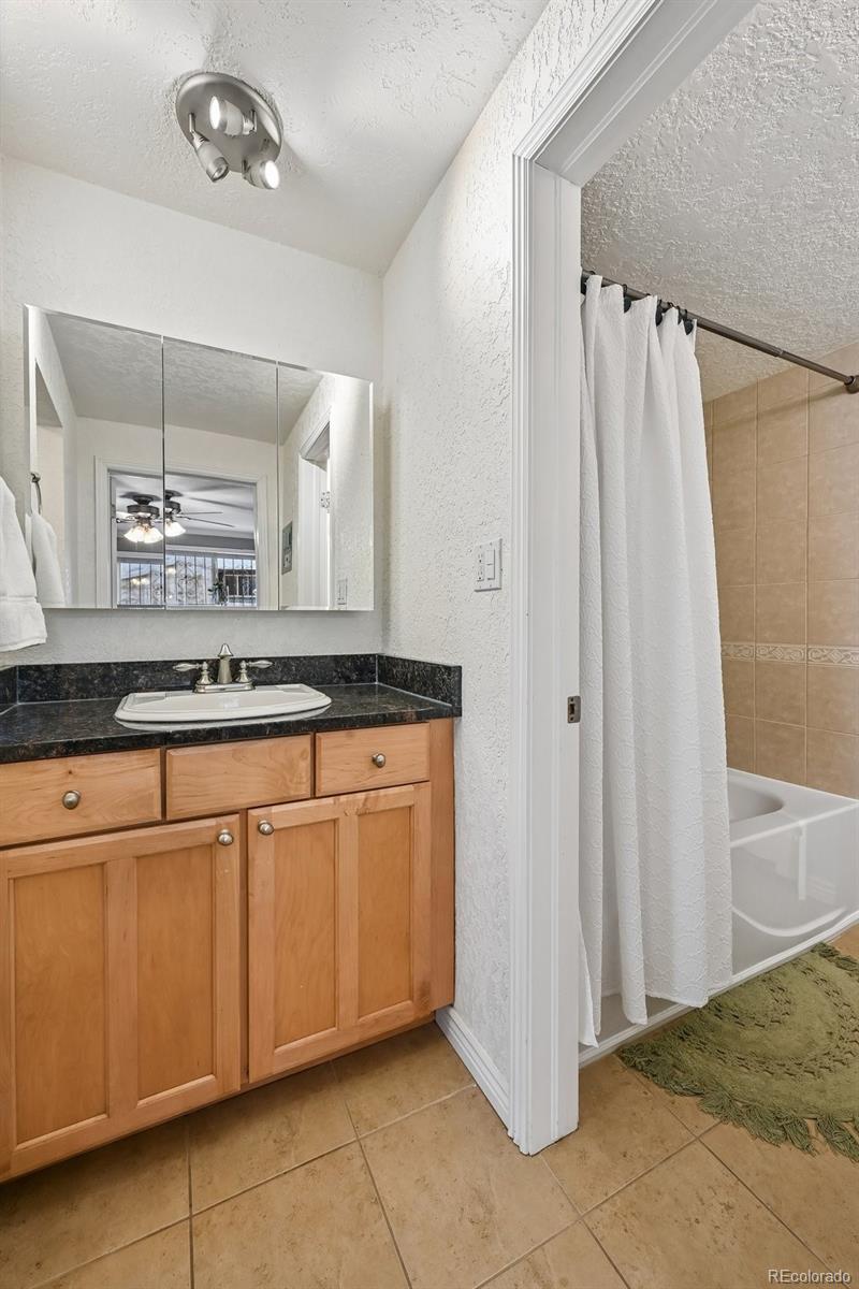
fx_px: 501
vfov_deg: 104.3
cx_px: 430
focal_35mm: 14
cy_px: 644
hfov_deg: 81.2
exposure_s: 1/15
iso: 400
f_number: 10
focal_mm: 14
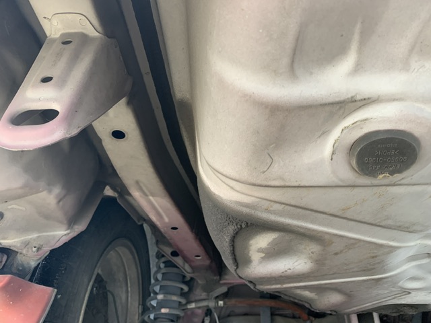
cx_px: 216
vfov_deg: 53.1
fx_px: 324
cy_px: 162
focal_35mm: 26
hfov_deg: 67.3
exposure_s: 1/60
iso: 125
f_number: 1.8
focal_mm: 4.25
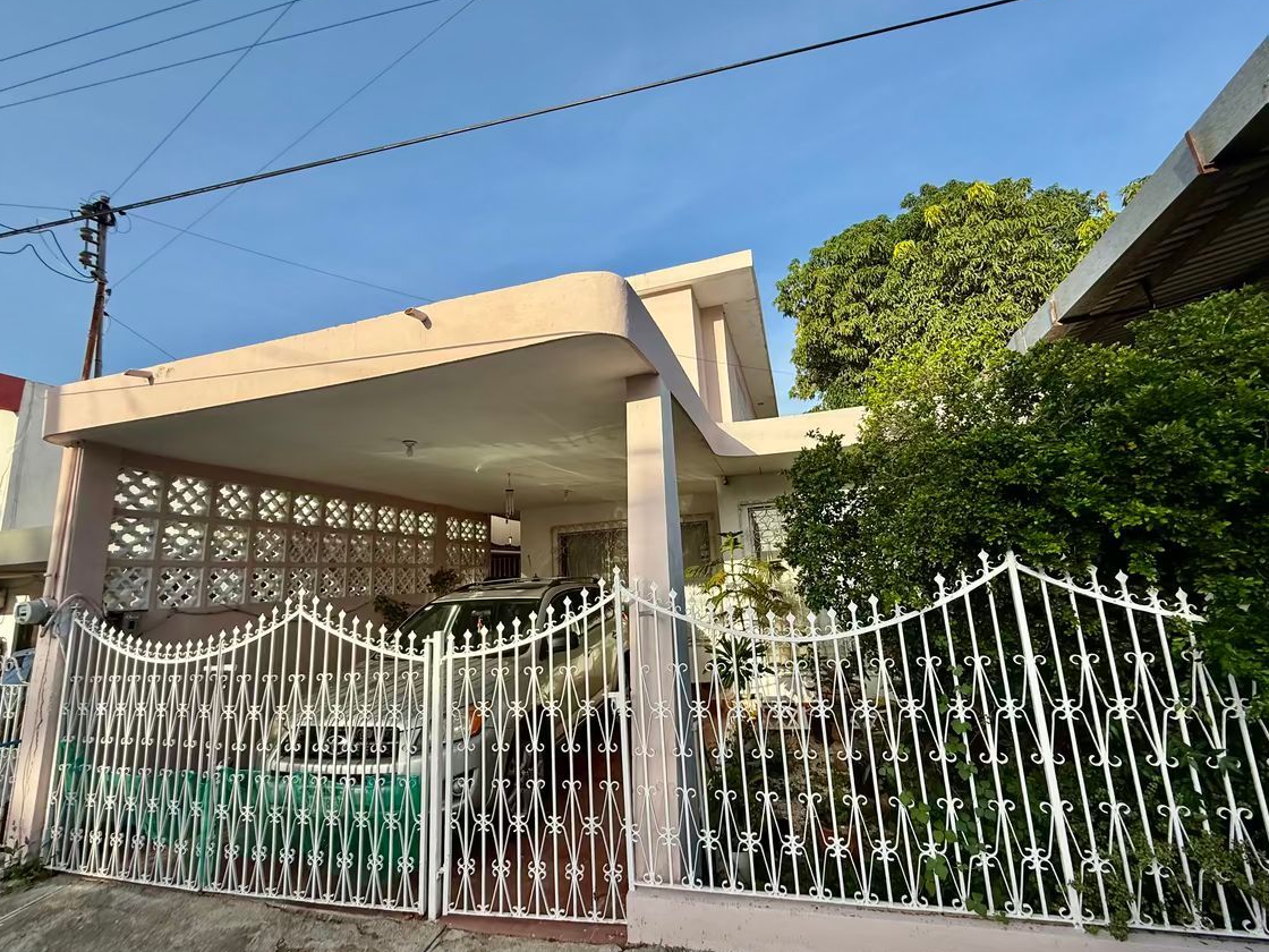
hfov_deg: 98.2
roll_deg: +3.0
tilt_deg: +13.3
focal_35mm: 15
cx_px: 646
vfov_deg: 81.7
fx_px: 550
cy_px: 478
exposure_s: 1/1068
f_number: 2.2
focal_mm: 2.22
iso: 50
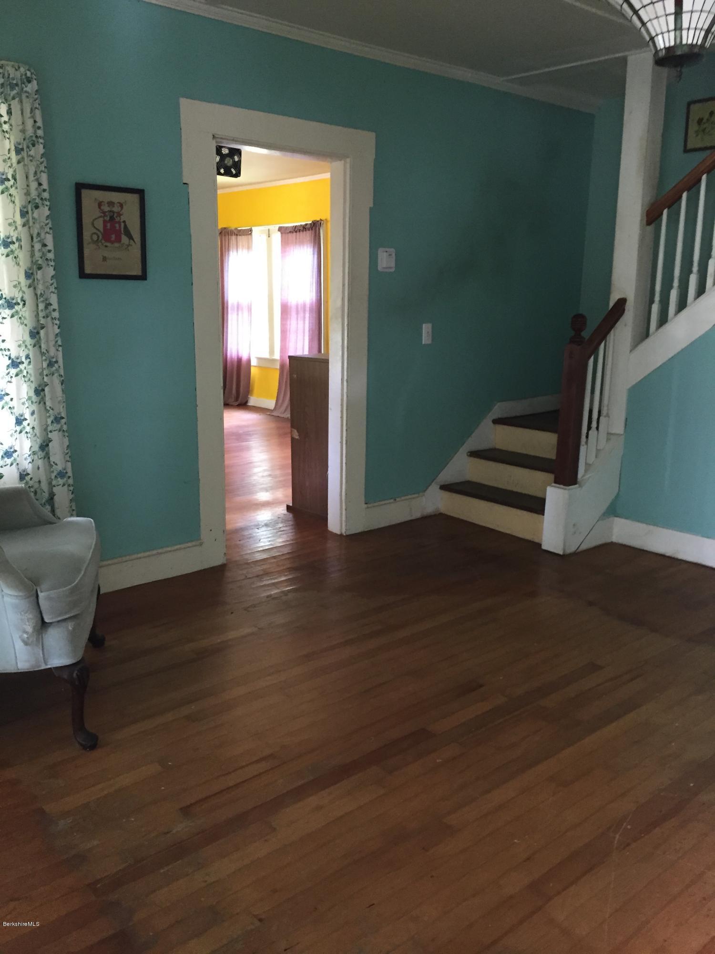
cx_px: 358
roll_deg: -0.5
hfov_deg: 48.2
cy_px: 477
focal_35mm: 29
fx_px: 799
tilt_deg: -11.5
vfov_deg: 61.7
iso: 200
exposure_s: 1/30
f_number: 2.2
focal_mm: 4.15
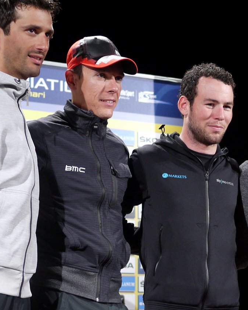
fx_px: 678
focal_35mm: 74
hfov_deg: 20.5
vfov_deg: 25.6
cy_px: 190
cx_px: 191
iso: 160
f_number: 1.7
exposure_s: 1/60
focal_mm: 20
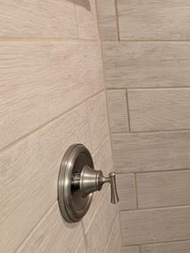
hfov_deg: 35.7
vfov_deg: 55.0
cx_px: 216
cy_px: 106
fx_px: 241
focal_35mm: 33
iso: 136
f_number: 1.7
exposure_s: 1/60
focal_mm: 2.02
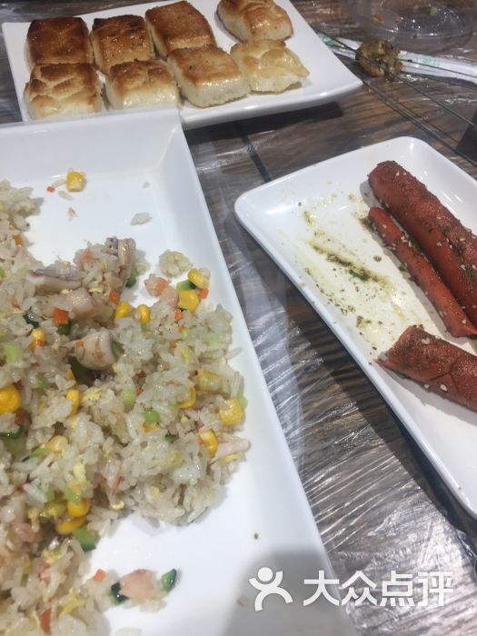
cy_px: 318
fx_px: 533
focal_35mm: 29
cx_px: 238
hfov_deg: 48.2
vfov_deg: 61.7
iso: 25
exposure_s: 1/50
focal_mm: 4.15
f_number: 2.2
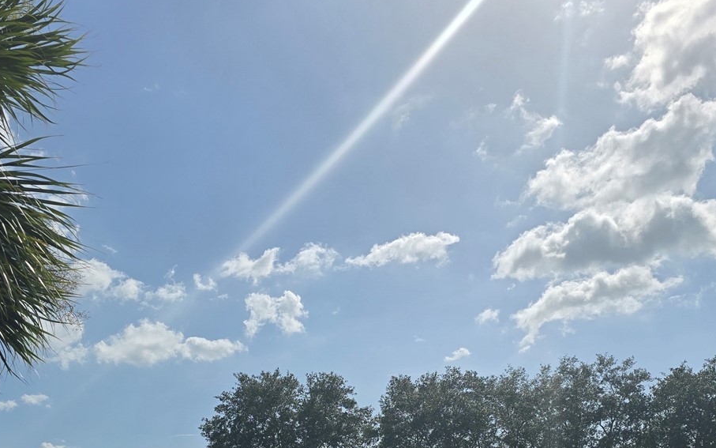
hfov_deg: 46.0
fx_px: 839
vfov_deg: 28.6
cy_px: 414
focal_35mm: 43
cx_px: 418
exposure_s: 1/3390
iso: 12
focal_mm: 6.3
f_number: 1.7
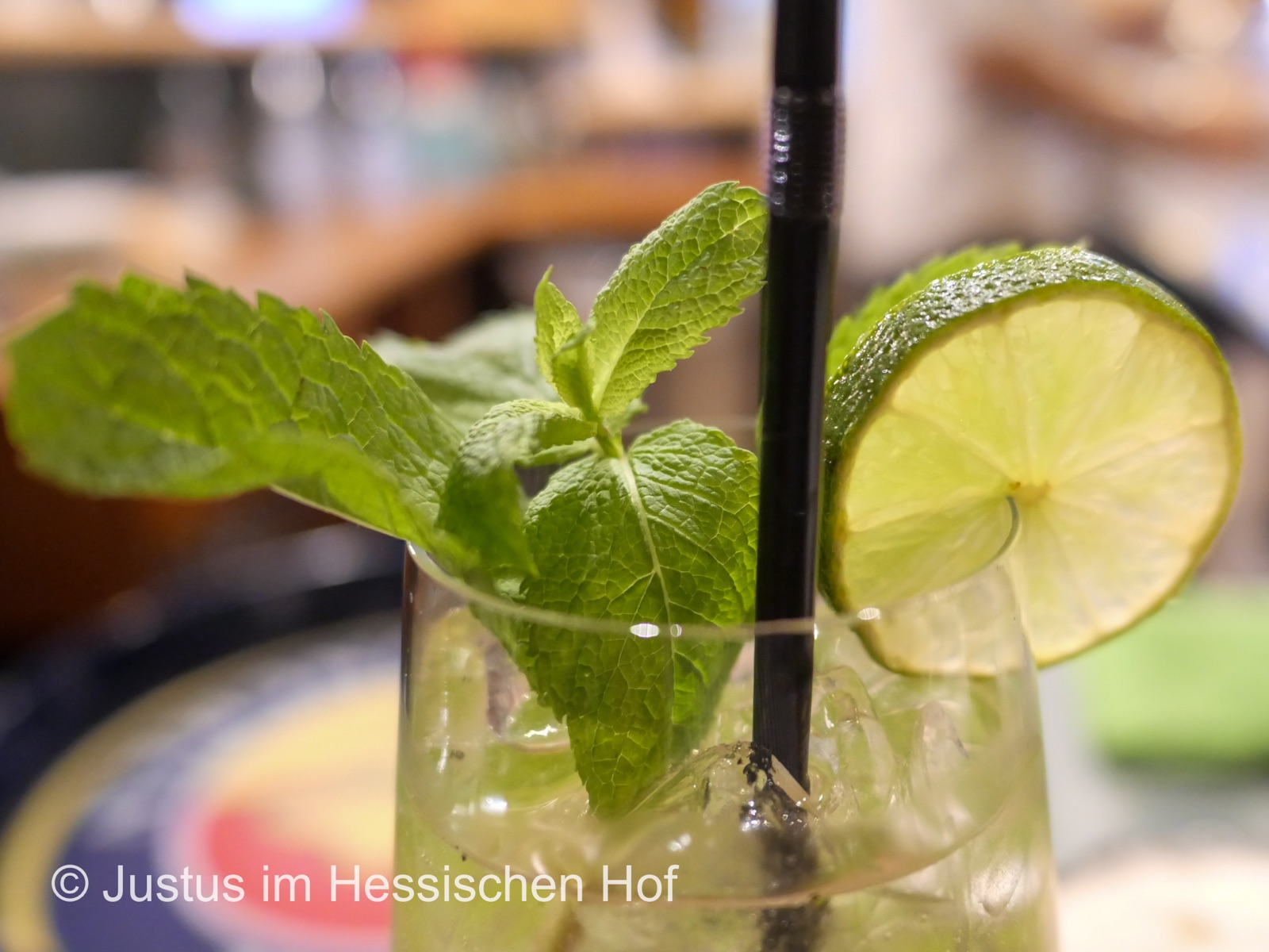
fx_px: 1100
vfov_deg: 46.8
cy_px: 476
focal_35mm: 30
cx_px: 634
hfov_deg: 60.0
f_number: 2
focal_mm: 15
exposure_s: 1/60
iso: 2500
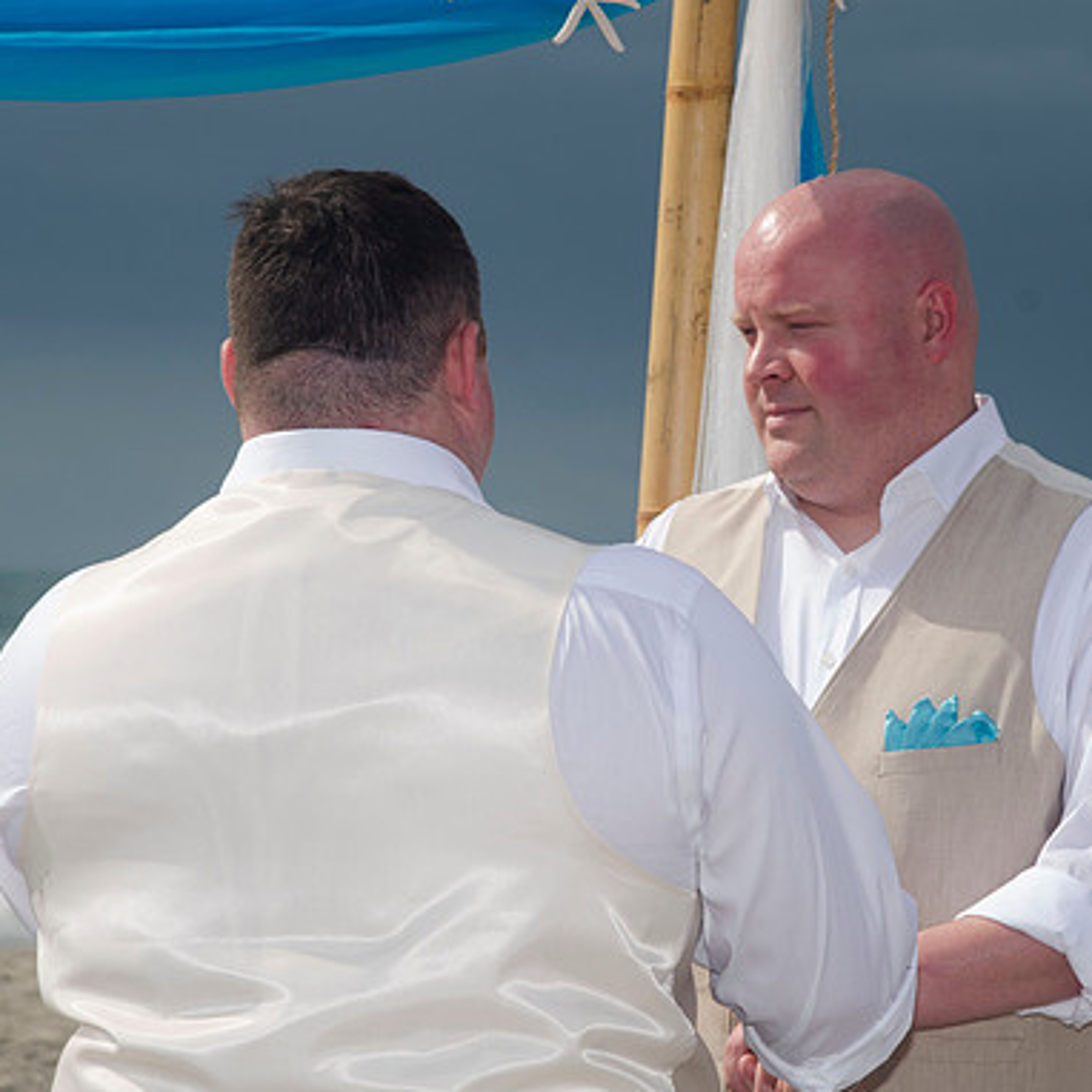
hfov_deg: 10.0
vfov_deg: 10.0
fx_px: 6210
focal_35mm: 174
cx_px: 660
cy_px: 546
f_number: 9
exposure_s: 1/250
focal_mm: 90
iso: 100
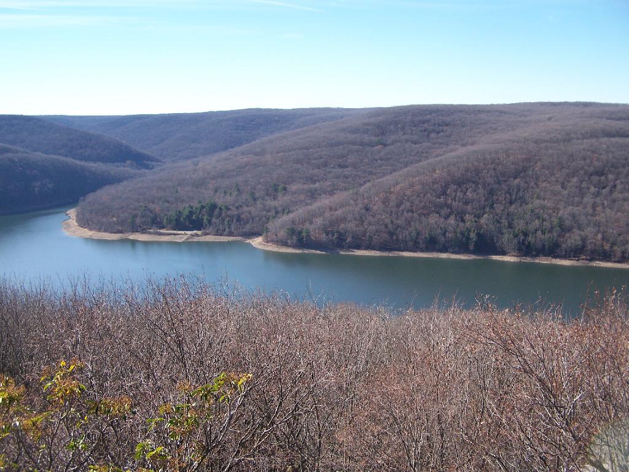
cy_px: 236
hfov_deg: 49.0
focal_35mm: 38
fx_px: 690
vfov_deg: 37.7
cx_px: 314
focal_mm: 6.3
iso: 100
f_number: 2.8
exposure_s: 1/800
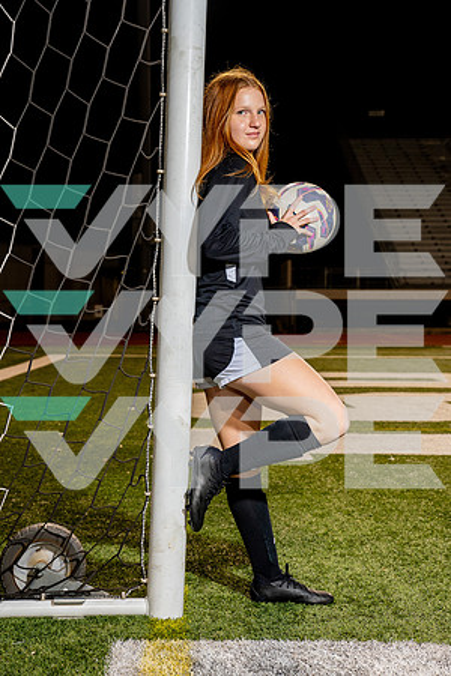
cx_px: 226
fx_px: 1184
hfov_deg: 21.6
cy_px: 338
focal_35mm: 63
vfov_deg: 31.9
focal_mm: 63
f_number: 5.6
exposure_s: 1/250
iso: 800
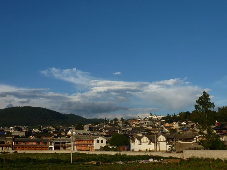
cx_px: 114
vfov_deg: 31.5
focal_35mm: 46
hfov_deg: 41.2
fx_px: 302
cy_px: 85
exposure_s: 1/500
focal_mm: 5.3
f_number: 4
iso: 80
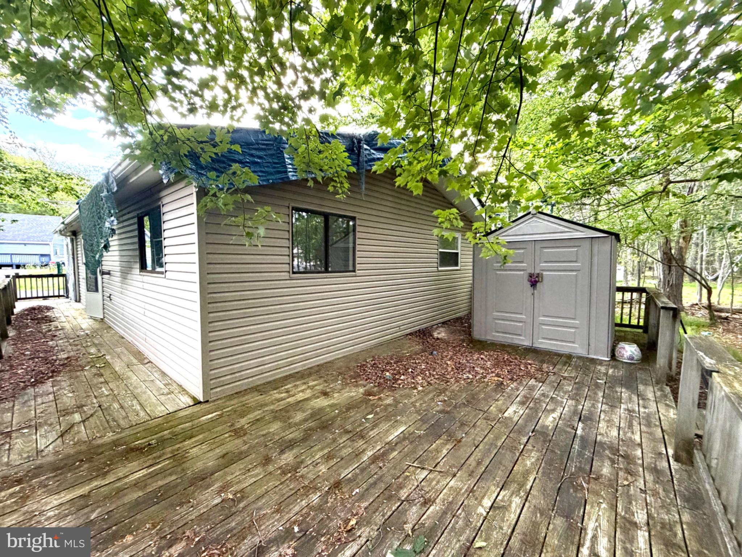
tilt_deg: -3.9
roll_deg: +0.0
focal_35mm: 14
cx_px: 371
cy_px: 278
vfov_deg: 85.7
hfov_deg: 102.1
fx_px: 300
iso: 500
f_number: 2.2
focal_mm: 2.22
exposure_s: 1/60
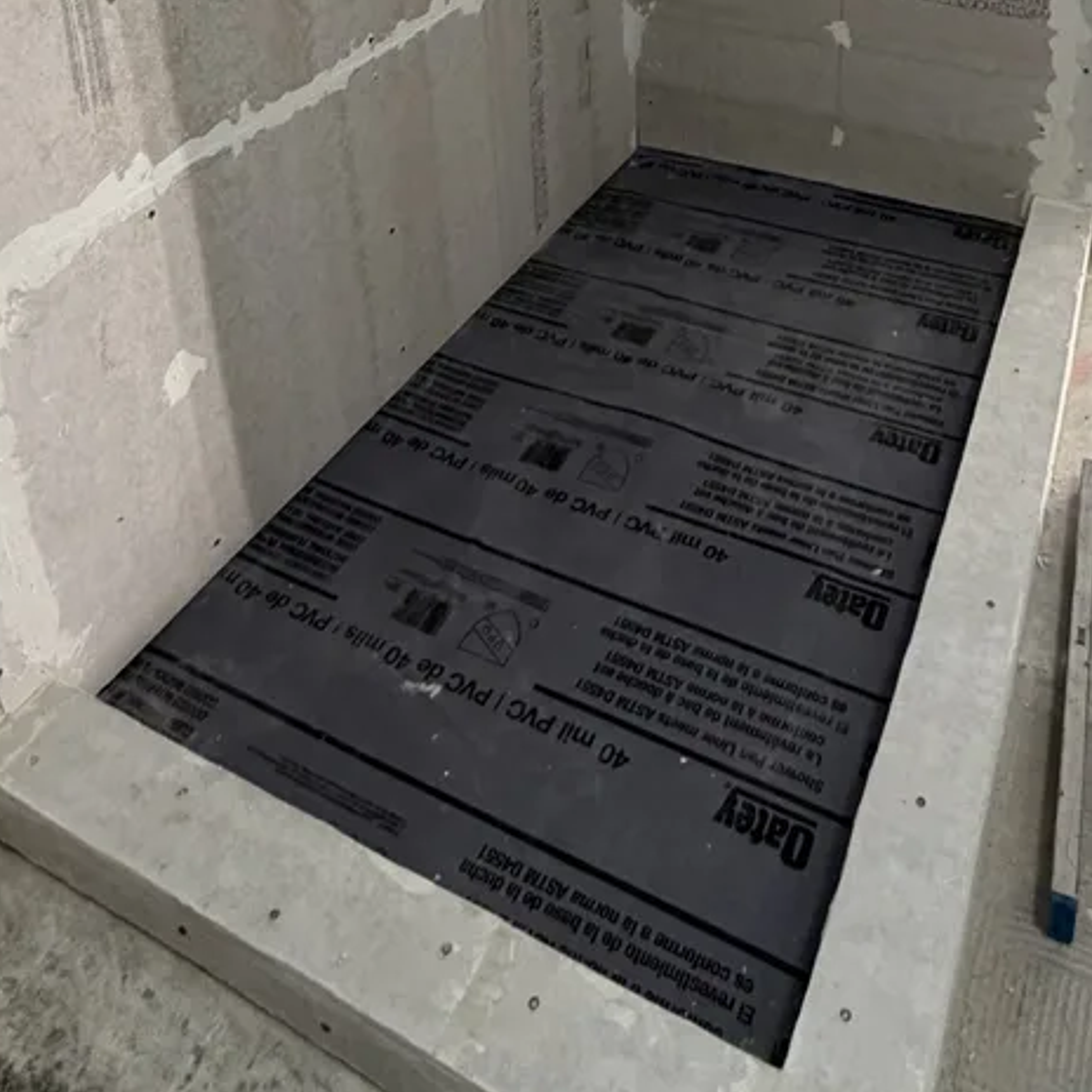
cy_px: -47
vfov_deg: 42.6
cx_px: 685
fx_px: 1142
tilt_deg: -18.3
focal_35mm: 32
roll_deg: +0.3
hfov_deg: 50.6
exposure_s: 1/60
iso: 250
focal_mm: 2.22
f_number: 2.2
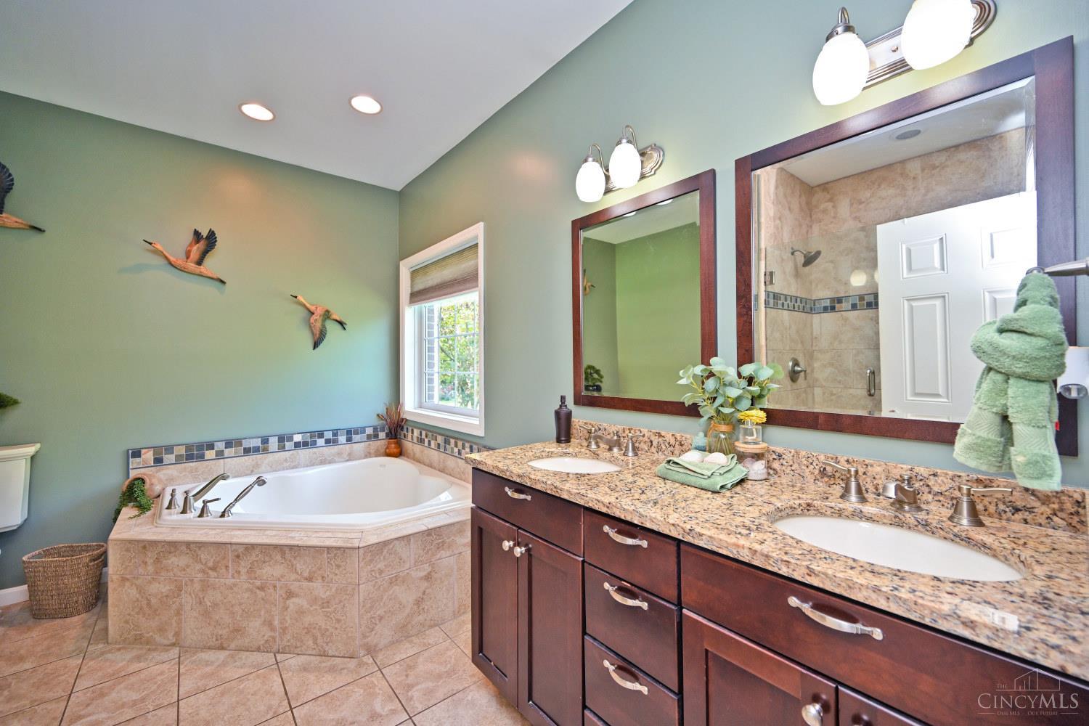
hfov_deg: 104.3
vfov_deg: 81.2
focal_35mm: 14
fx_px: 423
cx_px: 544
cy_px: 363
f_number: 4
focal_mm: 14
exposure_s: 1/60
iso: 220
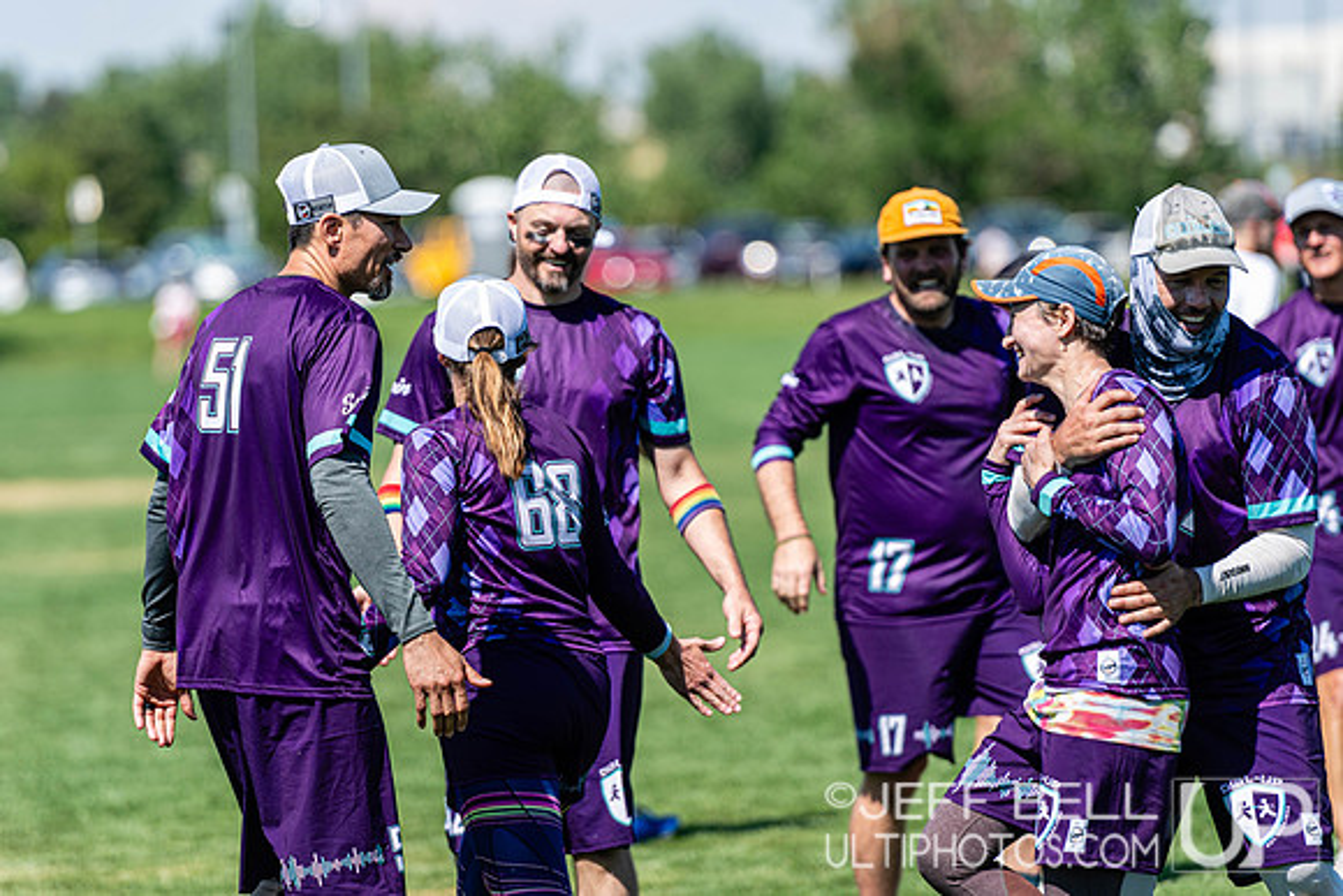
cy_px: 448
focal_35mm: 300
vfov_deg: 4.6
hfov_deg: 6.9
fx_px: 11194
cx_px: 672
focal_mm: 200
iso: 100
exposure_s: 1/1250
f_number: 3.2
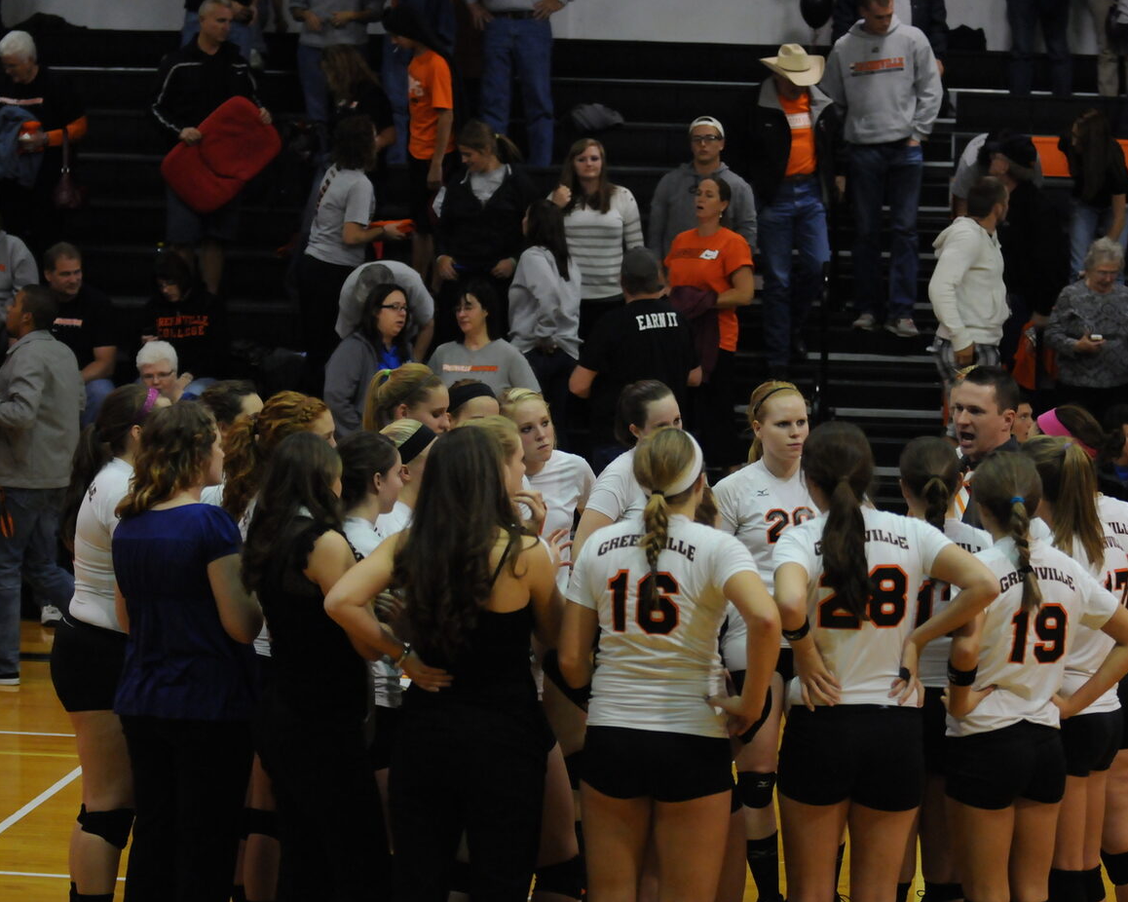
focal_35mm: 119
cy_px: 452
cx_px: 601
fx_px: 3972
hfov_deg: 16.2
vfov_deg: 13.0
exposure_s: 1/250
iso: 2000
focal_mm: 70
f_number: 2.8
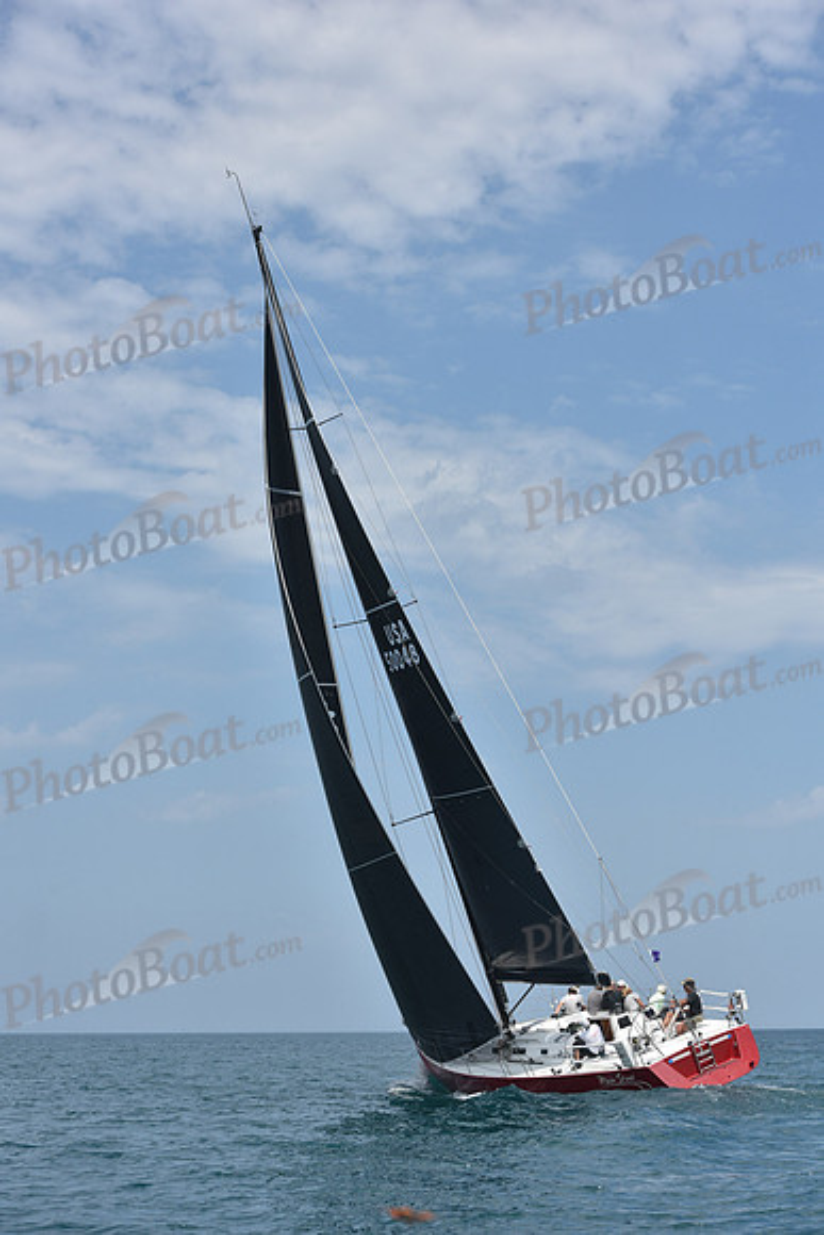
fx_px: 2402
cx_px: 412
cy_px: 618
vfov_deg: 28.8
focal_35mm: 70
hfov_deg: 19.5
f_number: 9
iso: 250
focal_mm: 70
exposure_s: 1/1250
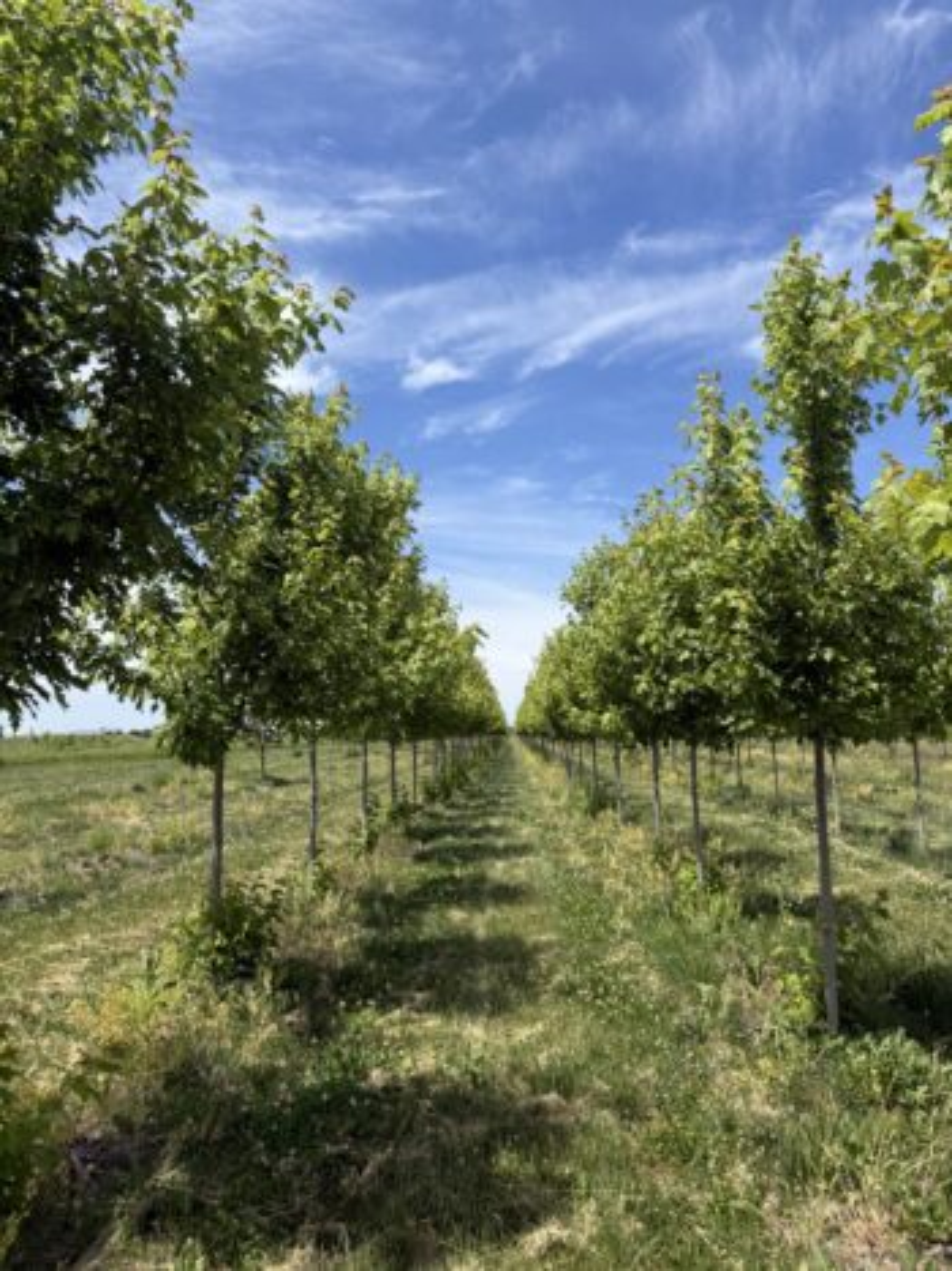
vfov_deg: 71.6
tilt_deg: +7.5
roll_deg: +0.6
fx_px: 880
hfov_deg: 56.8
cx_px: 476
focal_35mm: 24
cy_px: 636
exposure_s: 1/4405
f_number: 1.78
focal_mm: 6.76
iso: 80
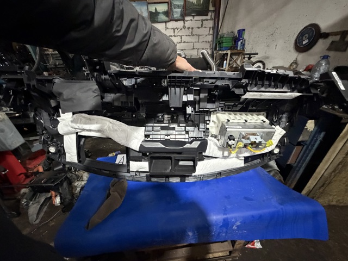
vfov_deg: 85.7
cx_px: 174
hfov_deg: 102.1
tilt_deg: -29.6
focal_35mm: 14
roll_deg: +2.1
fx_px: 141
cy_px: 130
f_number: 2.2
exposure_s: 1/50
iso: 1250
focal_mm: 2.22
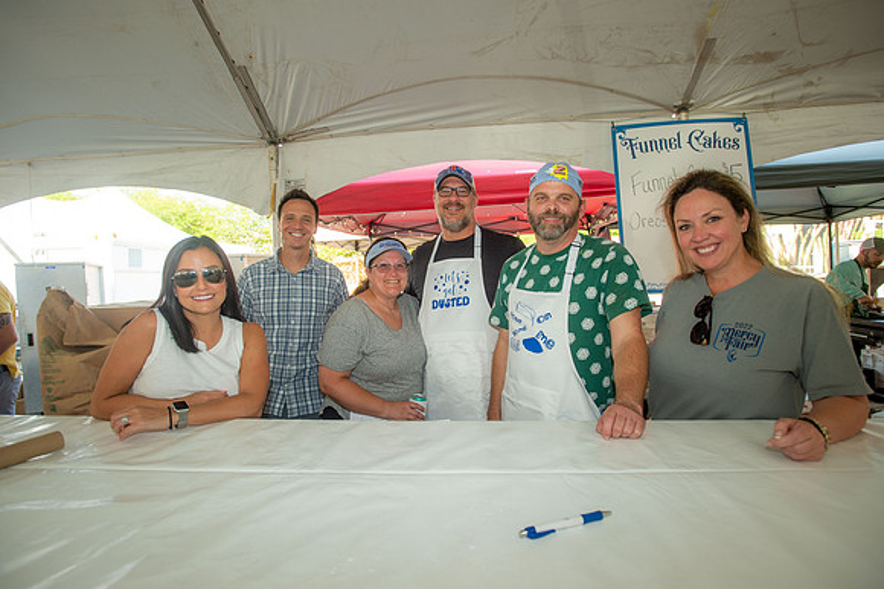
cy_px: 294
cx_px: 442
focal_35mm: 20
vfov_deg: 61.9
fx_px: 491
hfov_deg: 84.0
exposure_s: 1/160
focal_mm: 20
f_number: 4
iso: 250
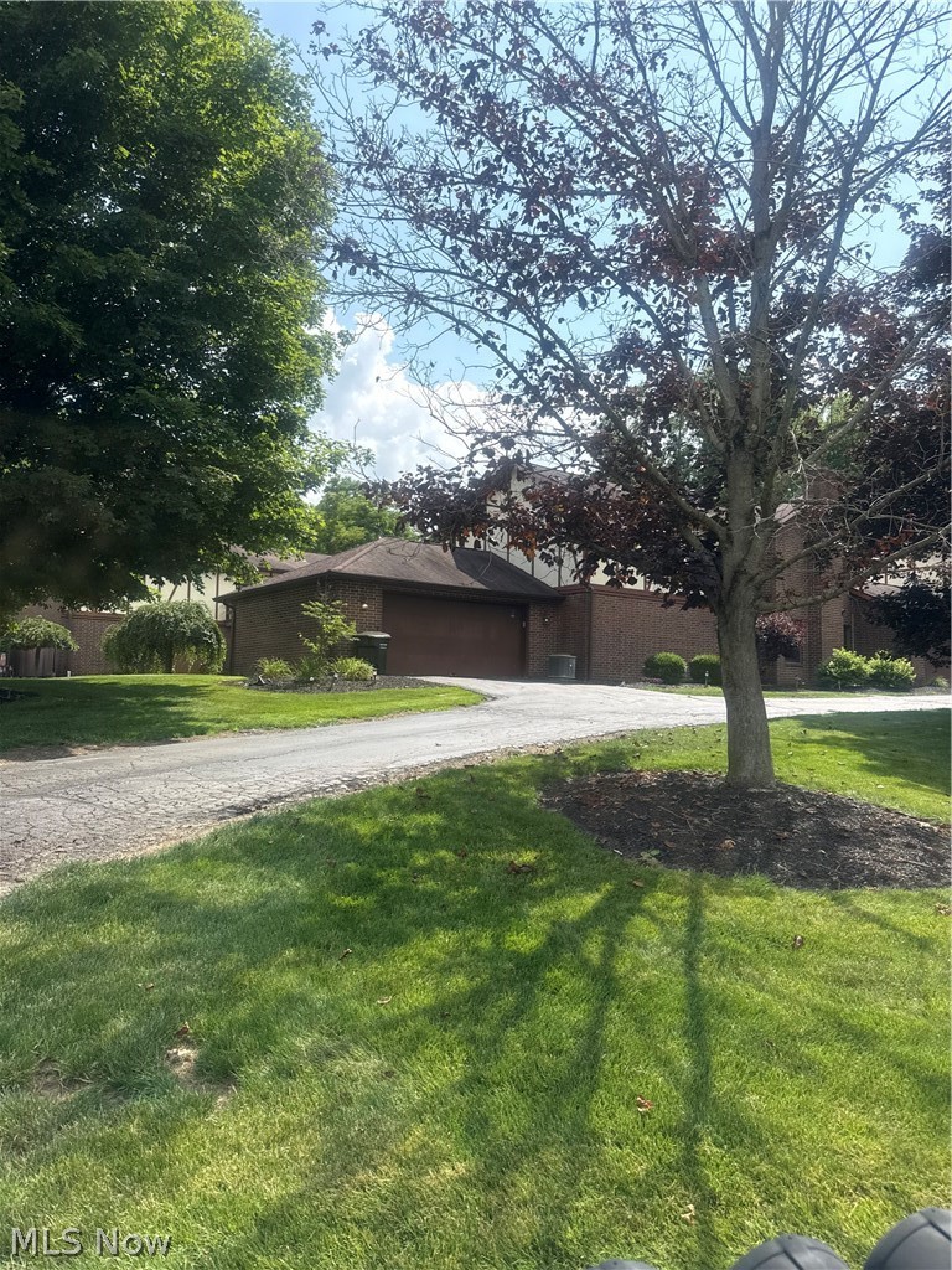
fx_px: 880
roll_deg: -1.0
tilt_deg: +4.5
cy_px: 635
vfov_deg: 71.6
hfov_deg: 56.8
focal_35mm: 24
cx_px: 476
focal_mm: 6.76
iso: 100
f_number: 1.78
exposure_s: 1/4975
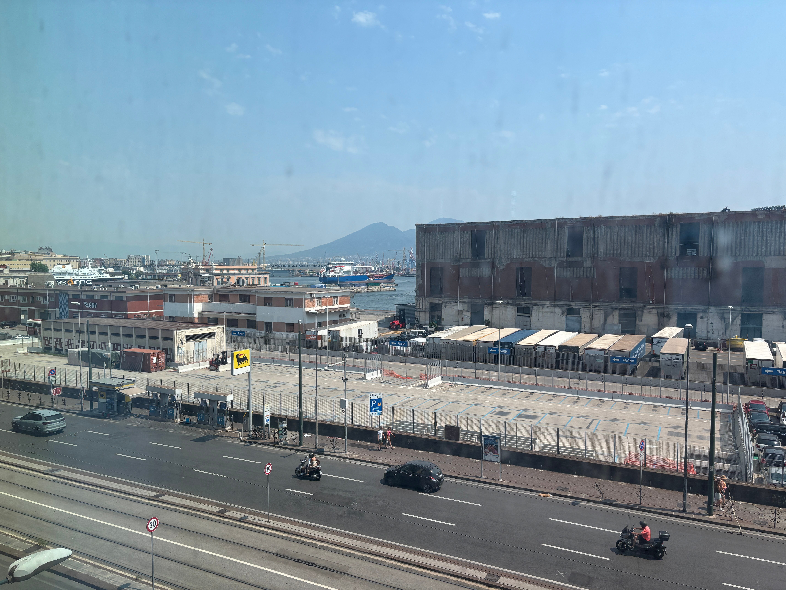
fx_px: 590
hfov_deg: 67.3
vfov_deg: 53.1
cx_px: 393
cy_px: 295
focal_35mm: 26
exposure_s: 1/2024
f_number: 1.6
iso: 50
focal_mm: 5.96
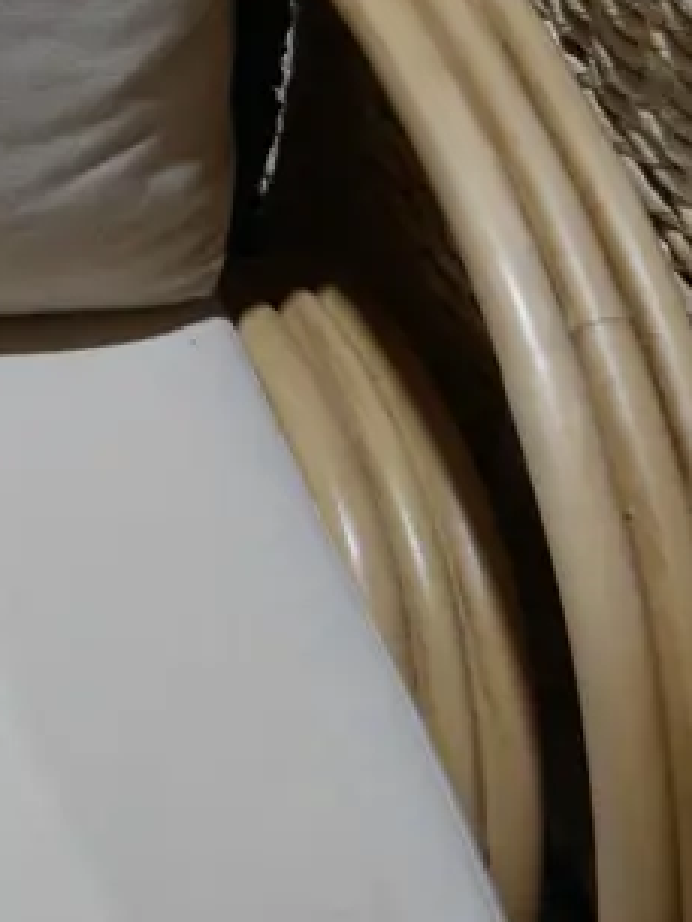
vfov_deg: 20.9
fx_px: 2504
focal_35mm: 94
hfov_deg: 15.0
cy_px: 420
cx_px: -219
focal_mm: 14
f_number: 3.5
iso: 200
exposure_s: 1/100
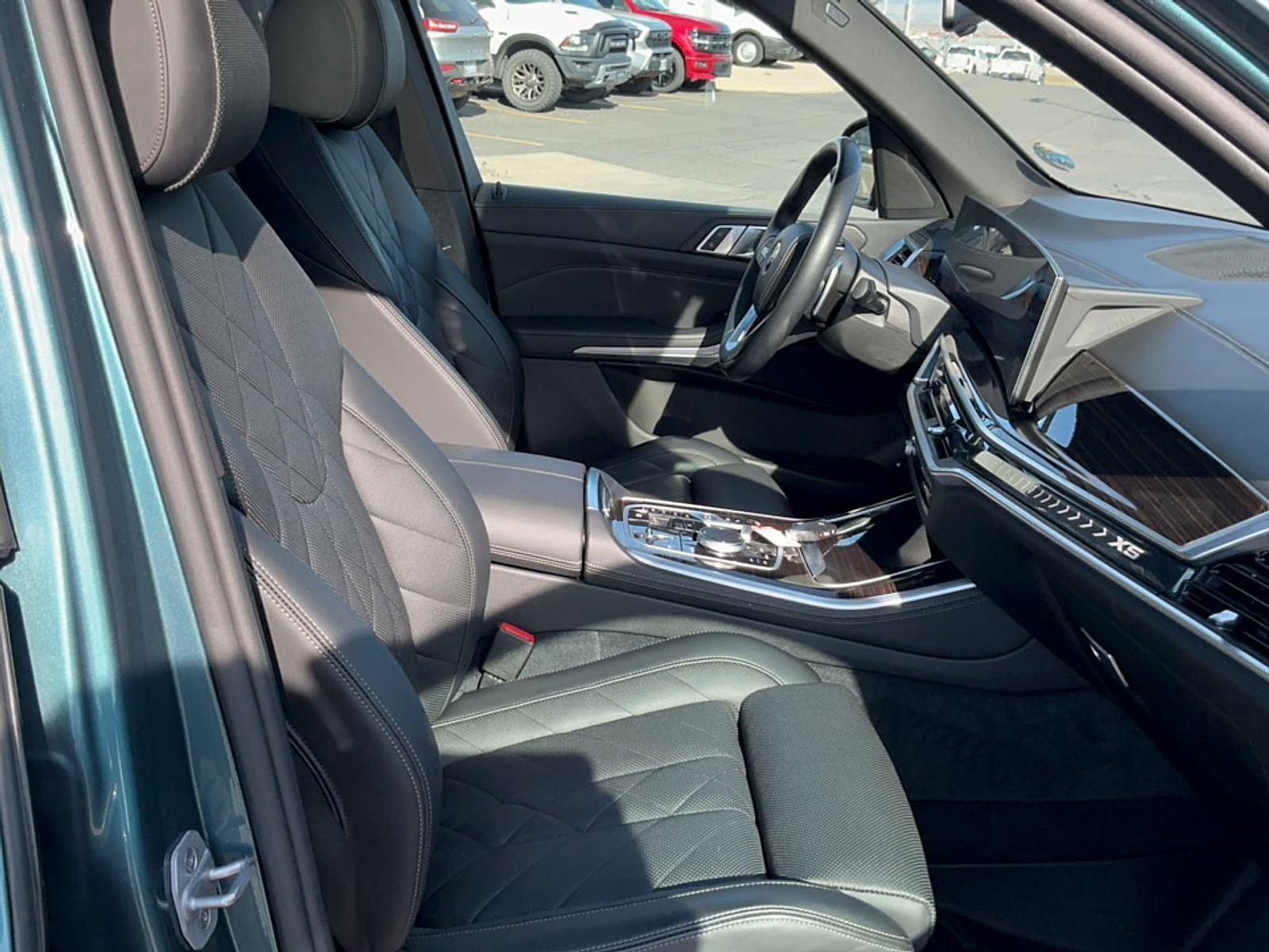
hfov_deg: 60.0
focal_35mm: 30
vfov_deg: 46.8
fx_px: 1100
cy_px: 476
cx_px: 634
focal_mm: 3
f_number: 1.8
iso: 25
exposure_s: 1/286
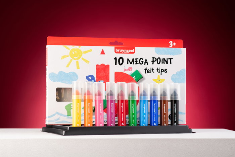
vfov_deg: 16.1
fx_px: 555
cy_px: 78
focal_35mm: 85
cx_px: 118
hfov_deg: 23.9
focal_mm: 85
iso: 125
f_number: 5.6
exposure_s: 1/160
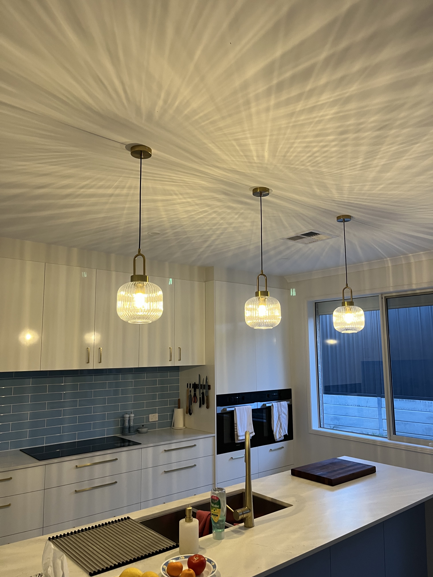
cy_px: 288
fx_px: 434
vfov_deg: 67.3
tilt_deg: +7.0
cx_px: 216
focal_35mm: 26
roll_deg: +1.1
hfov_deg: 53.1
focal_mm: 5.1
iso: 160
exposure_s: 1/60
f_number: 1.6
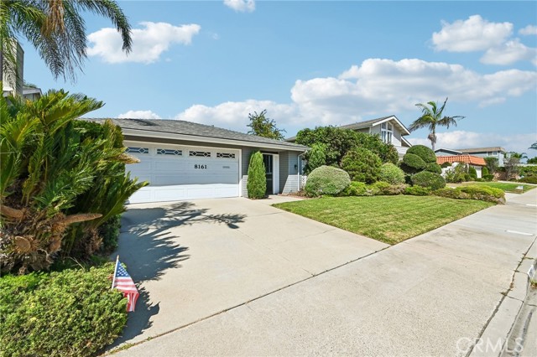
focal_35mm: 14
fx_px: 209
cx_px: 268
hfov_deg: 104.3
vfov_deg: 81.1
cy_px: 178
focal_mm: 14
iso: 320
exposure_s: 1/80
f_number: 22
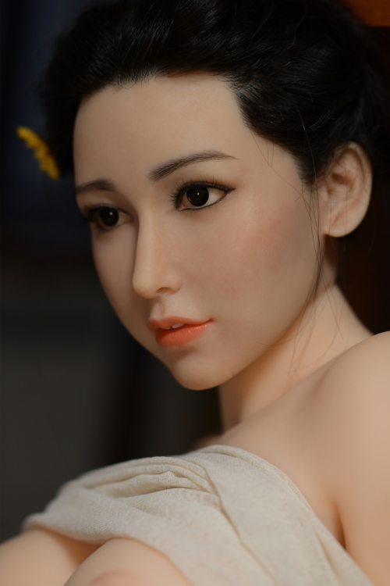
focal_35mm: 85
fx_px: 1381
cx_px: 195
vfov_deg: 23.9
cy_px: 293
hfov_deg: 16.1
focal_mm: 85
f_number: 2.2
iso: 200
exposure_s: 1/50
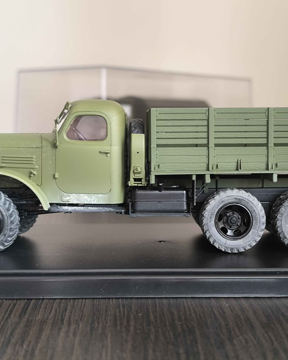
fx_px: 639
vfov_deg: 31.4
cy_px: 180
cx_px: 170
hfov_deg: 25.4
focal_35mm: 60
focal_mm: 6.14
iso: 1000
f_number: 1.65
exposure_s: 1/33.3
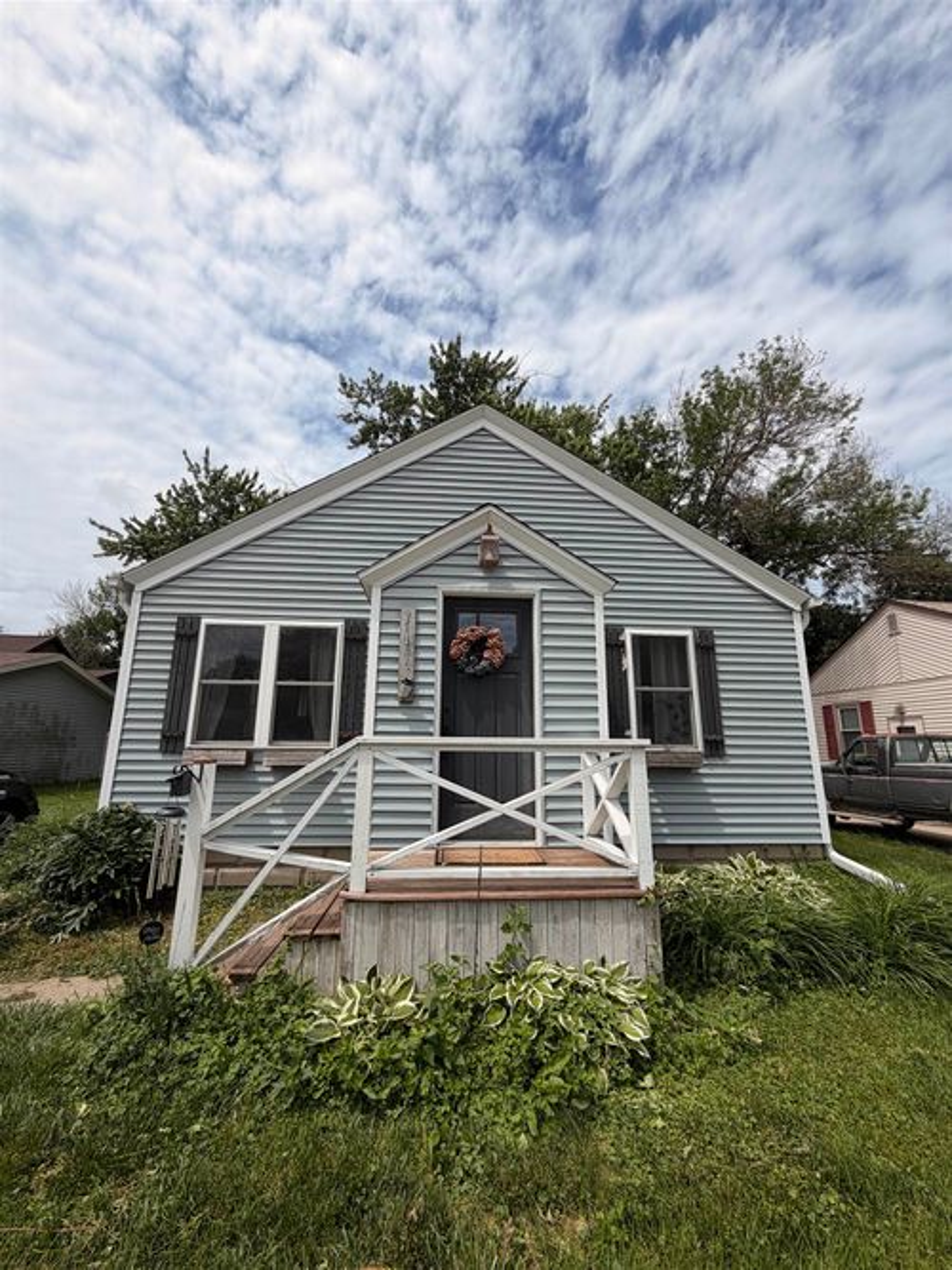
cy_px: 635
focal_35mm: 14
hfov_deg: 85.7
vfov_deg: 102.1
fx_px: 514
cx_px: 476
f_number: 2.2
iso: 20
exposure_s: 1/1572
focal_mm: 2.22
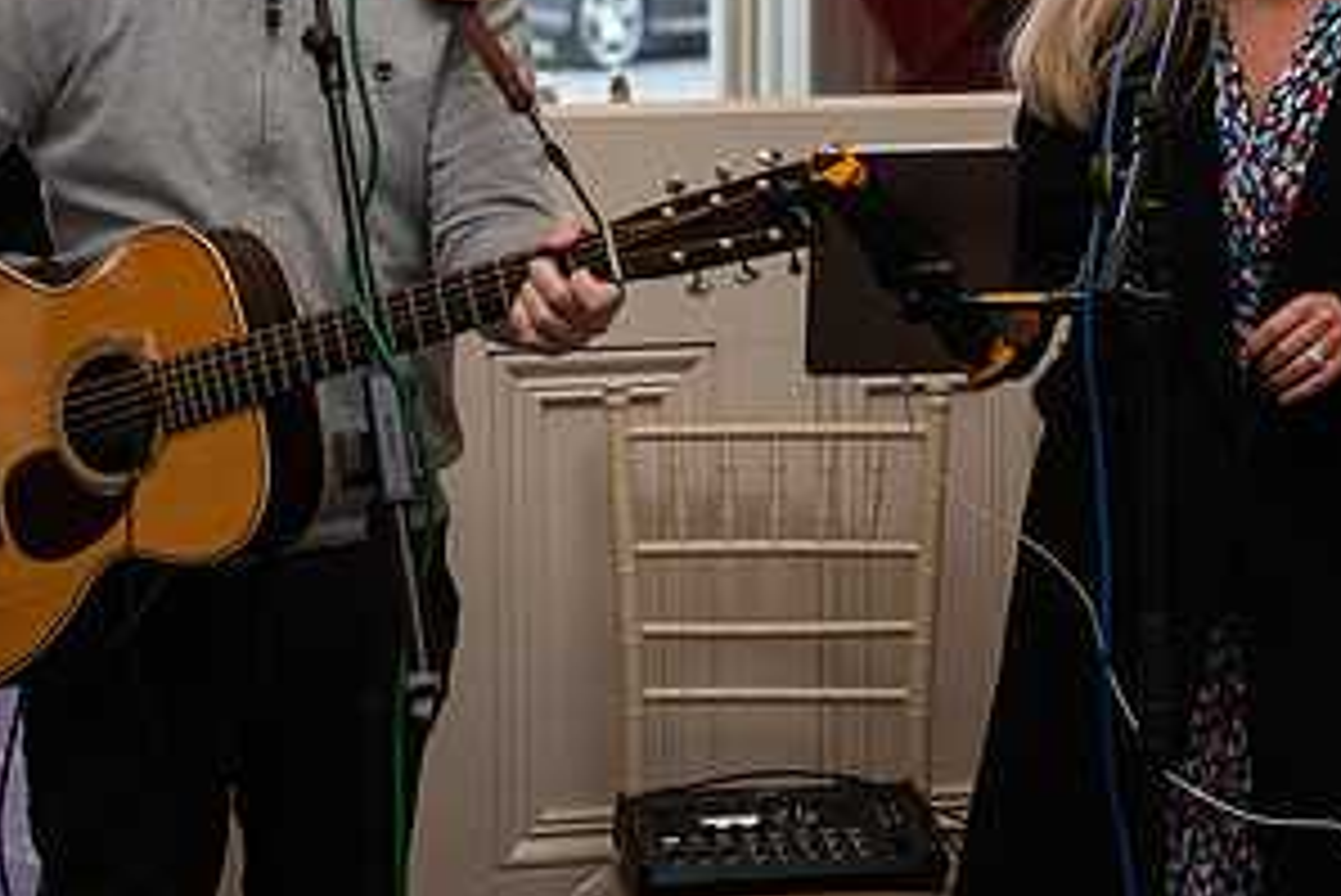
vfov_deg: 12.7
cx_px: 832
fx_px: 3987
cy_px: 151
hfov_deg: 19.1
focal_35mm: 107
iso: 400
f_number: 3.5
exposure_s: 1/160
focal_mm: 55
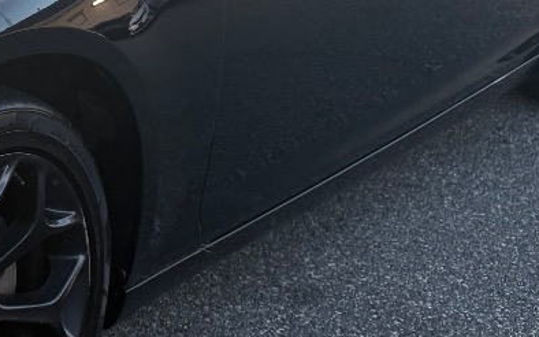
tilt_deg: -12.0
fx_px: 1366
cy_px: -49
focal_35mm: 93
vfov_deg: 13.7
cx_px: -168
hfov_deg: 20.4
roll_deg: -0.2
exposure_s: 1/410
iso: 100
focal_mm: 6.76
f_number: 1.78
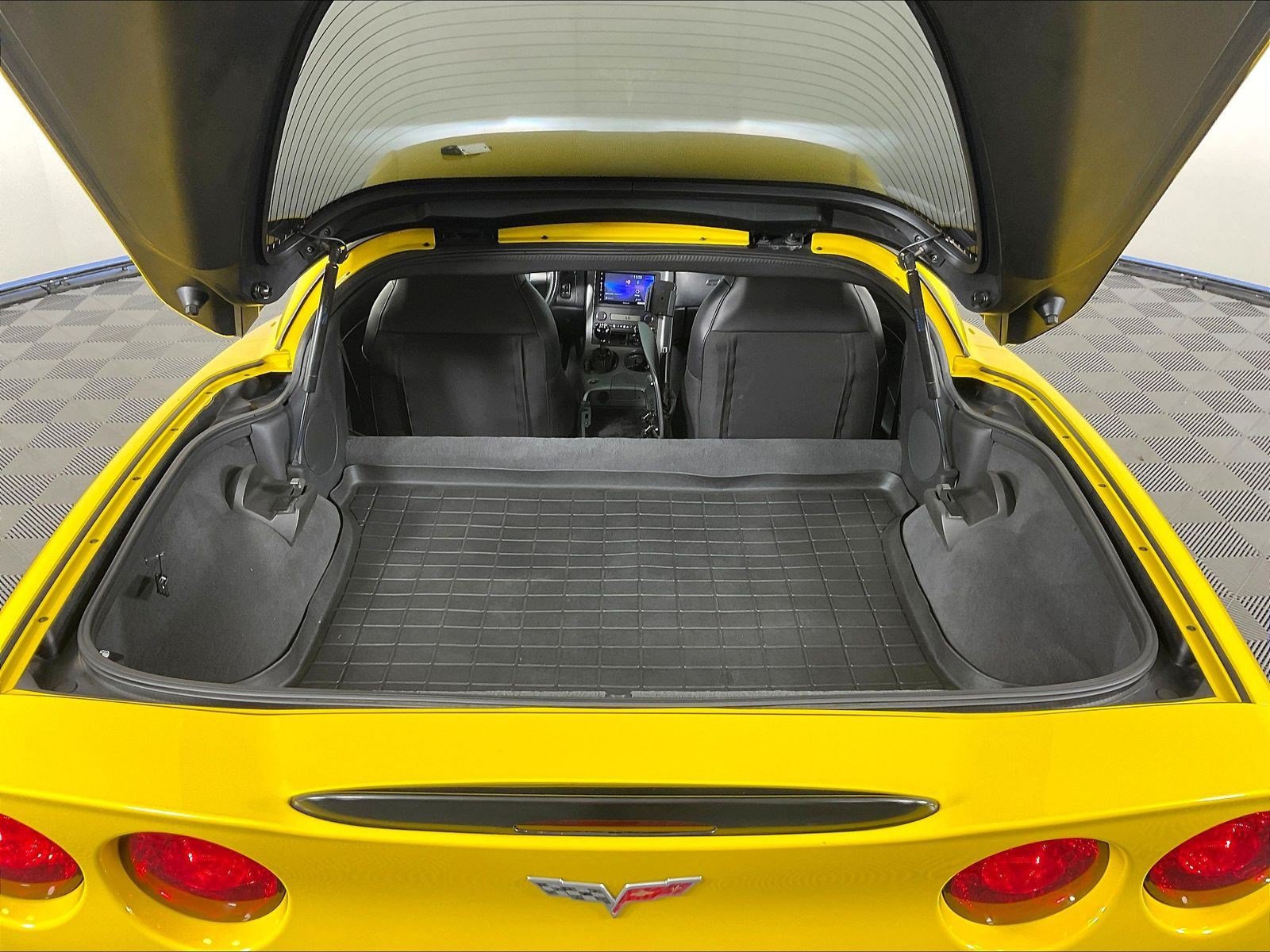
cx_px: 635
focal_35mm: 29
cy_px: 476
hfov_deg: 61.7
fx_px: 1064
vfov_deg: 48.2
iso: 40
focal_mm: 3
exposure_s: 1/60
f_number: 1.8
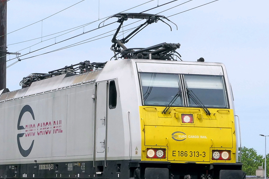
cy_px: 97
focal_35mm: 134
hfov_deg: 15.3
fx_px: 1001
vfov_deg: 10.2
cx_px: 122
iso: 500
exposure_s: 1/800
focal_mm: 29.3
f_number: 10
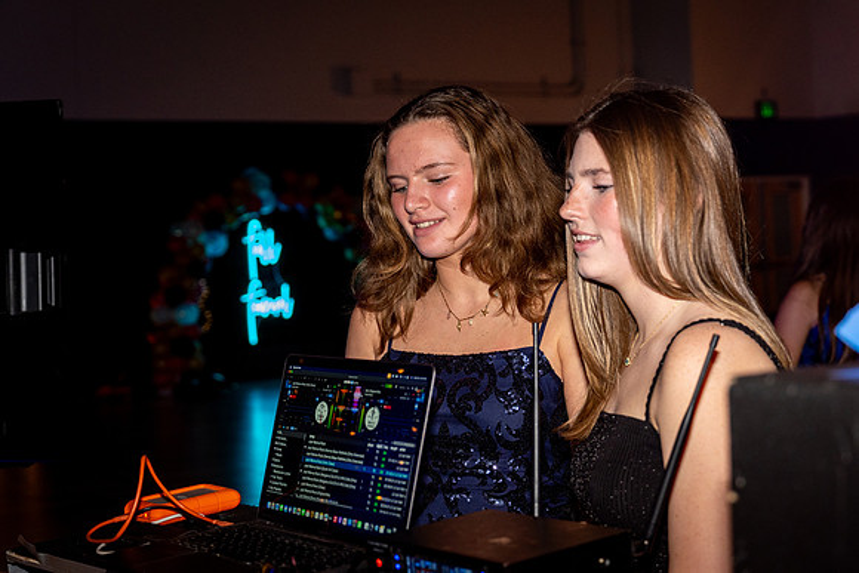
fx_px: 1520
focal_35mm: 64
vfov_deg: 21.3
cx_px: 499
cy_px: 267
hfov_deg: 31.5
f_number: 4
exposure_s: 1/80
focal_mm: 53
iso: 1250
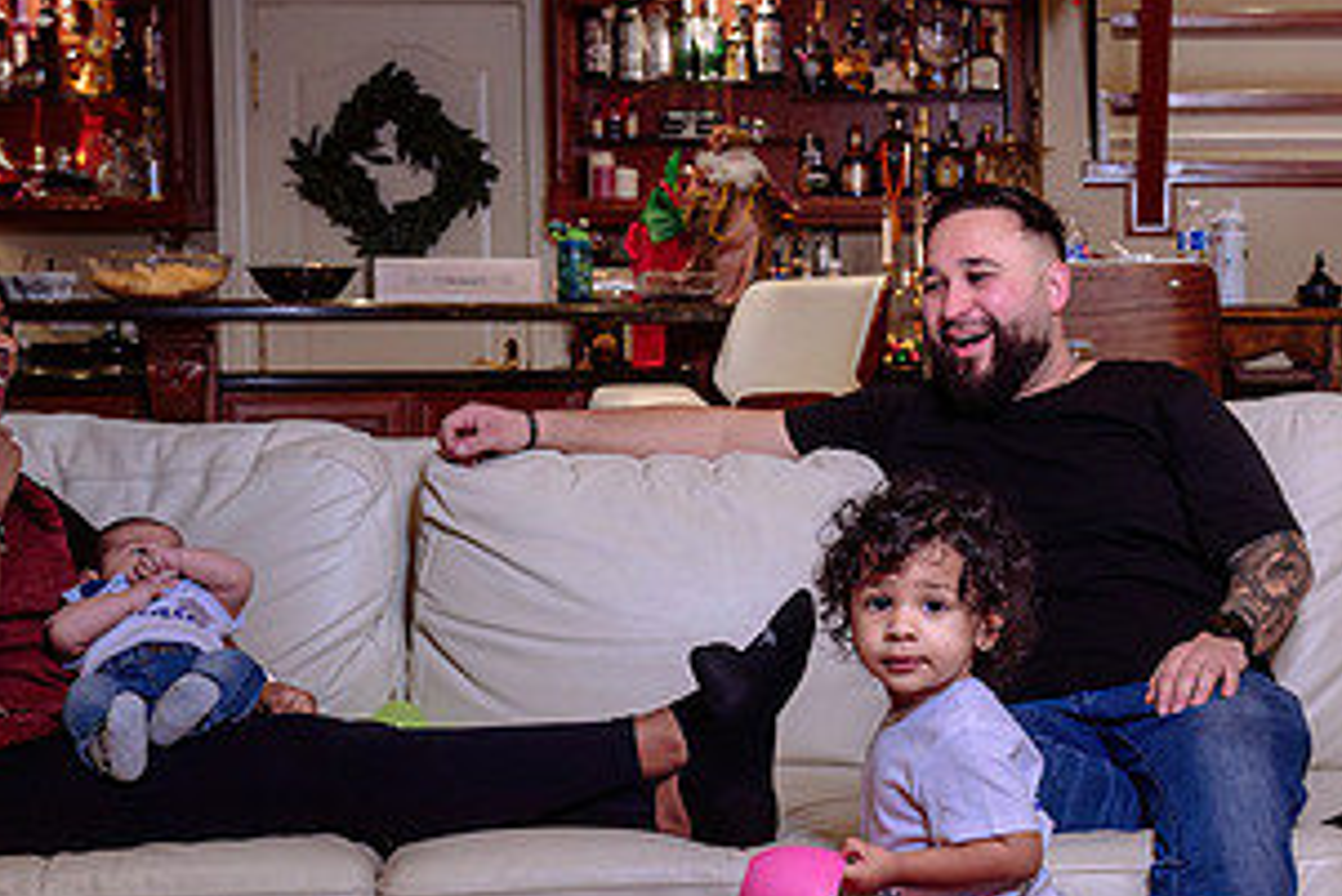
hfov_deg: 29.5
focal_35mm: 66
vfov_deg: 20.6
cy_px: 531
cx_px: 1145
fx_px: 2461
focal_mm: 30
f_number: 4.5
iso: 500
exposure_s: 1/50
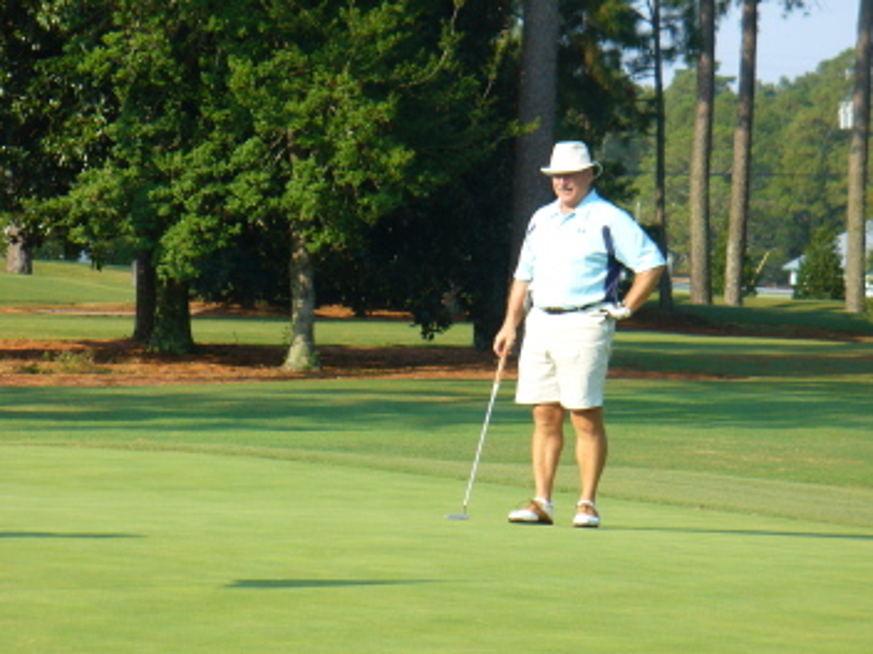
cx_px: 436
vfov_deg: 6.7
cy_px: 327
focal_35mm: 222
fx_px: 5599
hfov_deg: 8.9
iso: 80
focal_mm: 36.6
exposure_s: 1/250
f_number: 4.5
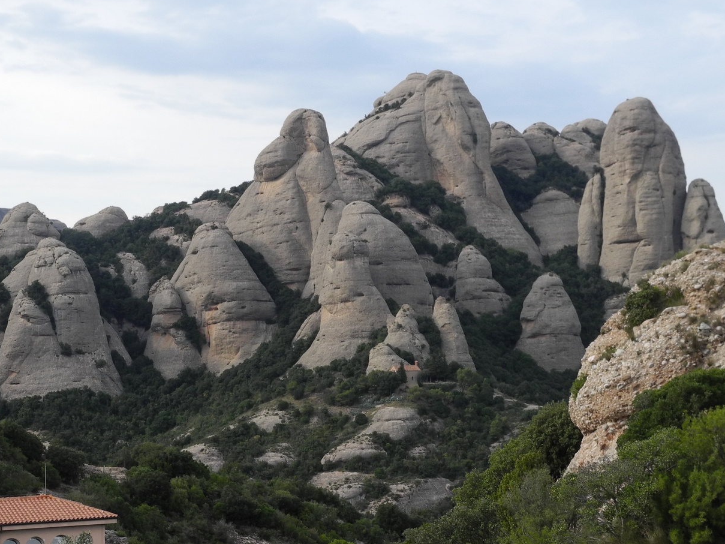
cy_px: 290
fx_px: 1403
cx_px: 316
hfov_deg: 28.9
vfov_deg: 21.9
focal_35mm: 67
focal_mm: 9.7
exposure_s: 1/547
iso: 100
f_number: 3.2
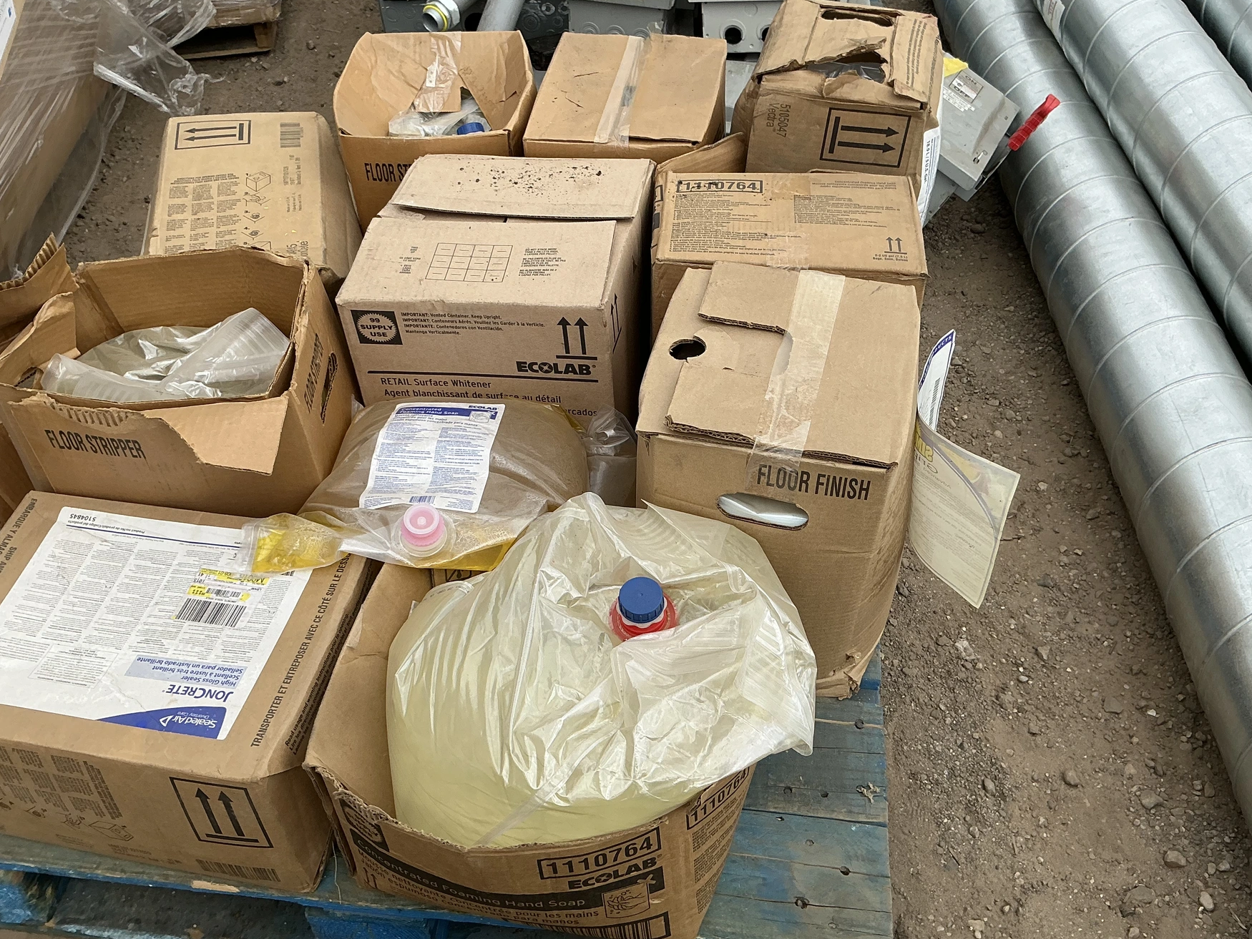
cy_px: 441
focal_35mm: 32
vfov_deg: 44.1
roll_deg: +1.8
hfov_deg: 56.8
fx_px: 1158
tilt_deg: -42.2
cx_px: 618
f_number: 1.8
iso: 25
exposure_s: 1/1675
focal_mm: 3
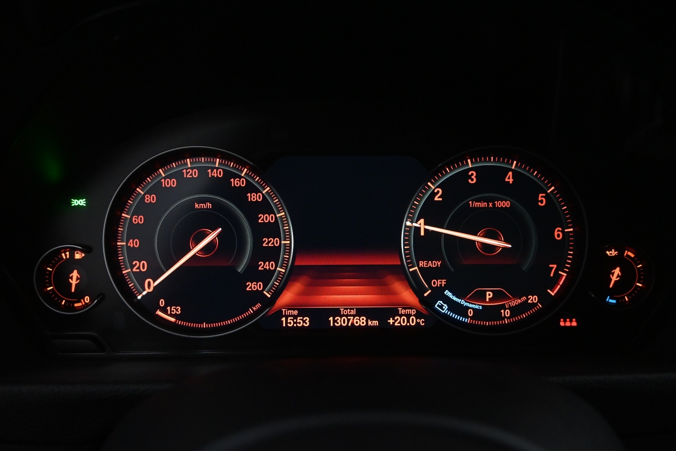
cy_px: 226
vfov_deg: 53.1
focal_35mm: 24
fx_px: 451
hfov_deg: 73.7
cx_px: 338
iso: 3200
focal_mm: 16
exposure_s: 1/50
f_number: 3.5
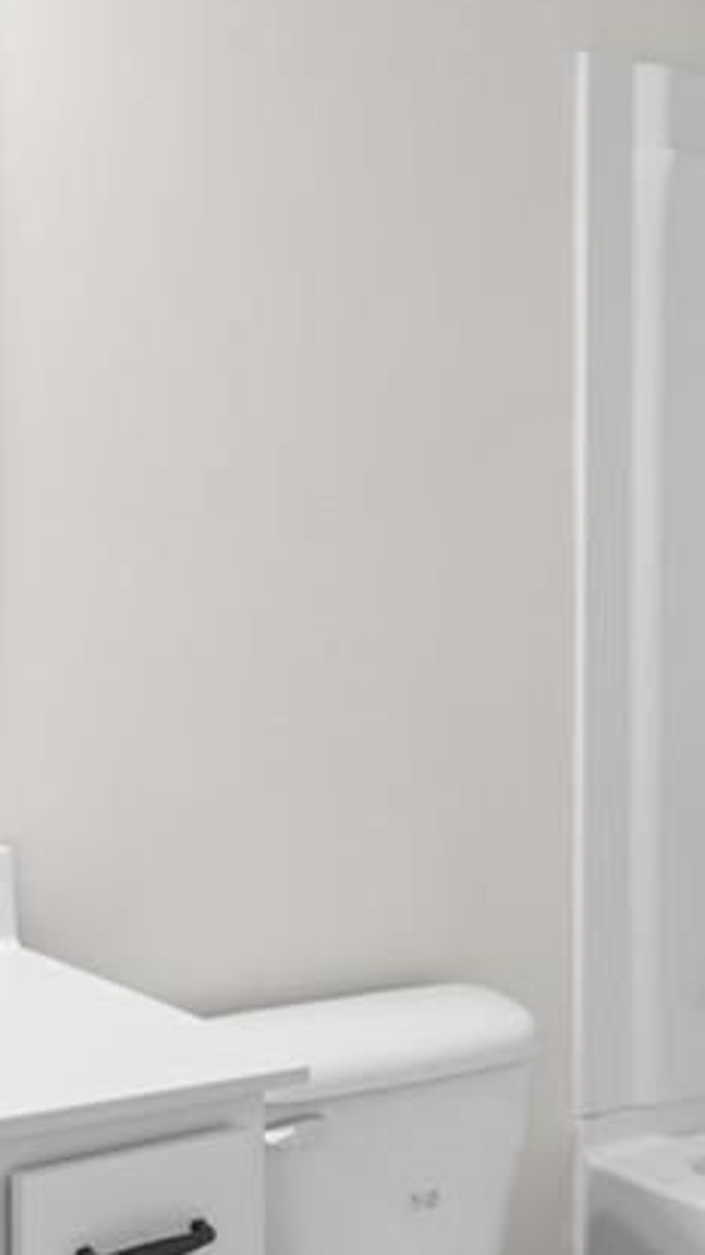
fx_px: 1563
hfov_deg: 25.3
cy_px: 580
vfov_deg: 43.7
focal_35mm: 47
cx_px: 266
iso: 1250
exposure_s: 1/20
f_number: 6.3
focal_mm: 18
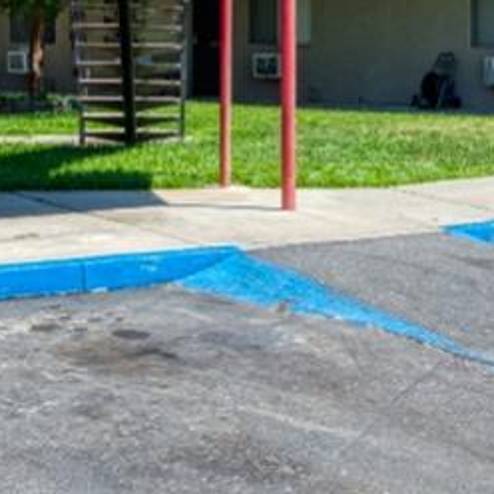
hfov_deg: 21.8
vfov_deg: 23.5
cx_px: 625
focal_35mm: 72
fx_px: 1162
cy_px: 72
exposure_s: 1/320
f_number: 10
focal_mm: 14
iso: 200
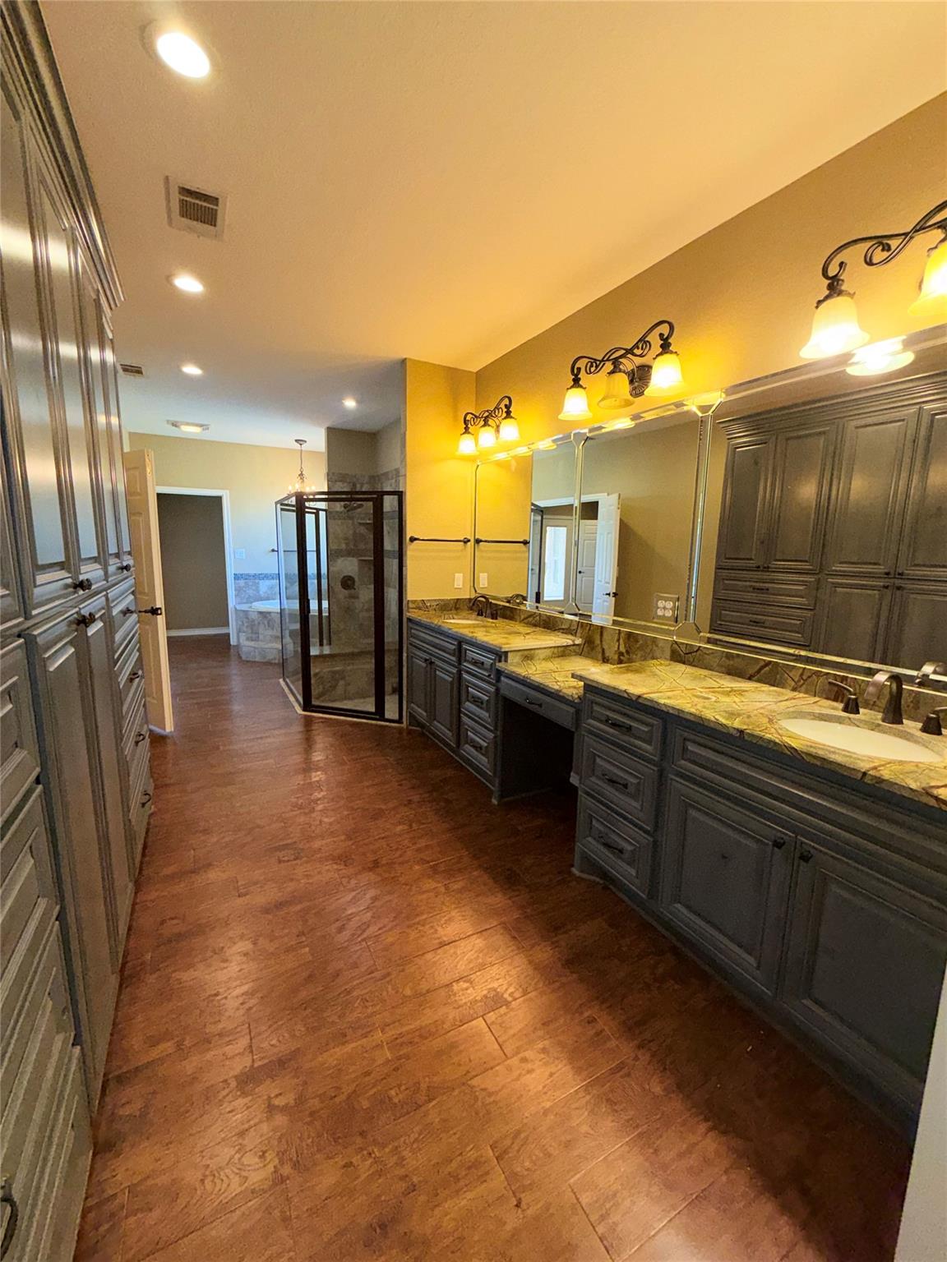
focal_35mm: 14
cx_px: 474
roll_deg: -1.2
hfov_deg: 85.7
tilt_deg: -9.2
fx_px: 511
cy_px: 631
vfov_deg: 102.1
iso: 80
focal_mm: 2.22
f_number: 2.2
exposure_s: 1/120
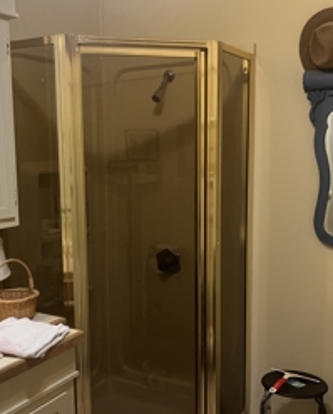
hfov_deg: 34.1
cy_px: 224
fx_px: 541
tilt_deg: -7.8
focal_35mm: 44
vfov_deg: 41.9
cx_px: 136
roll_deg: +1.1
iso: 160
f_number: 1.8
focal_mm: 3.99
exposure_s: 1/60
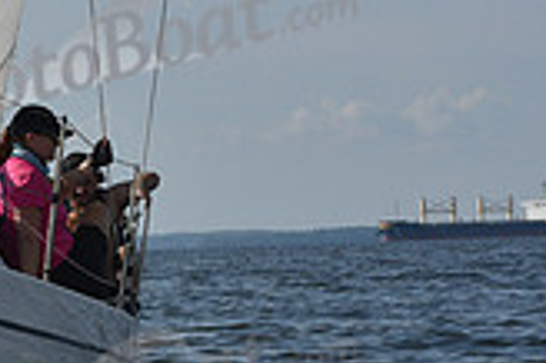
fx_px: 3758
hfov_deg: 8.1
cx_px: -280
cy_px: 271
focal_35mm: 248
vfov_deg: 5.5
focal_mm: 70
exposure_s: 1/1250
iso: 250
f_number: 10
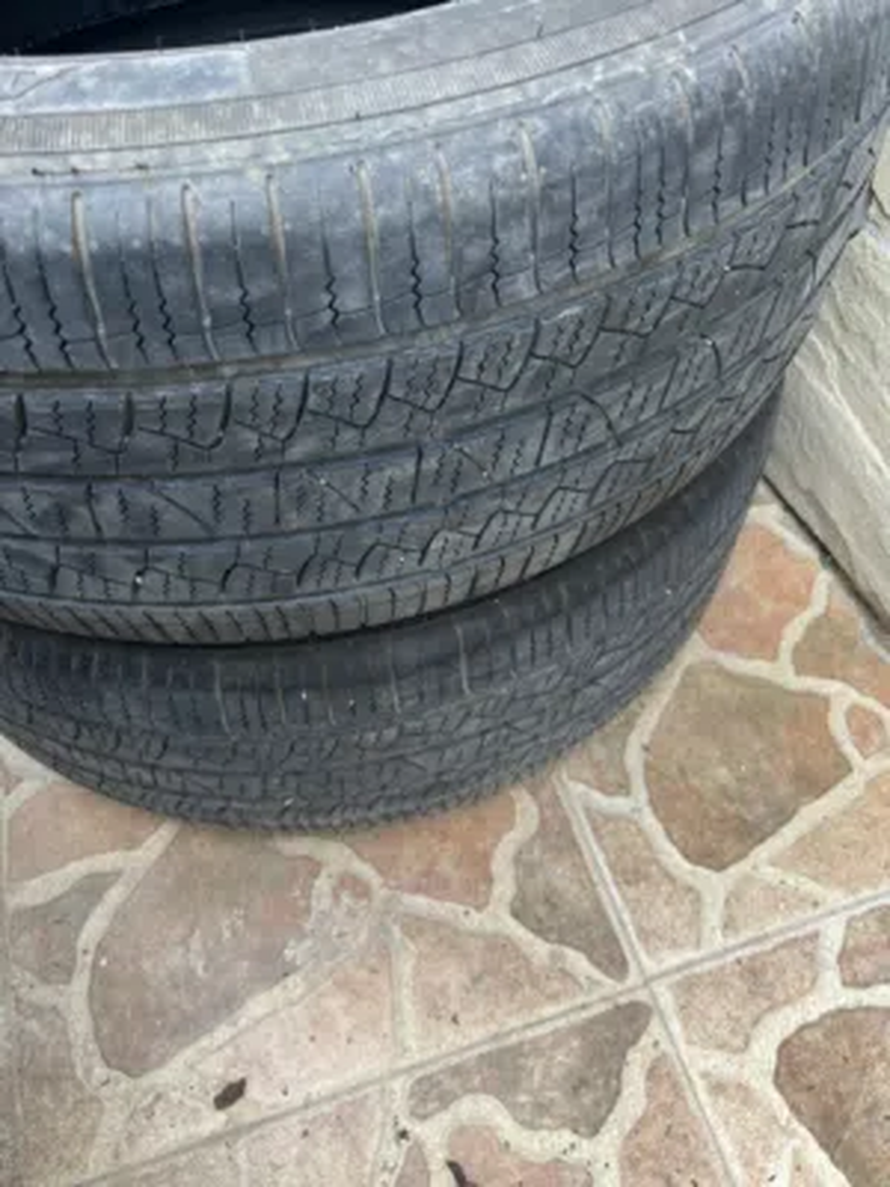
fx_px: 891
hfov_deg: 53.1
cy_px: 594
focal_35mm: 26
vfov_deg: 67.3
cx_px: 445
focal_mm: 5.7
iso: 32
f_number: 1.5
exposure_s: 1/144
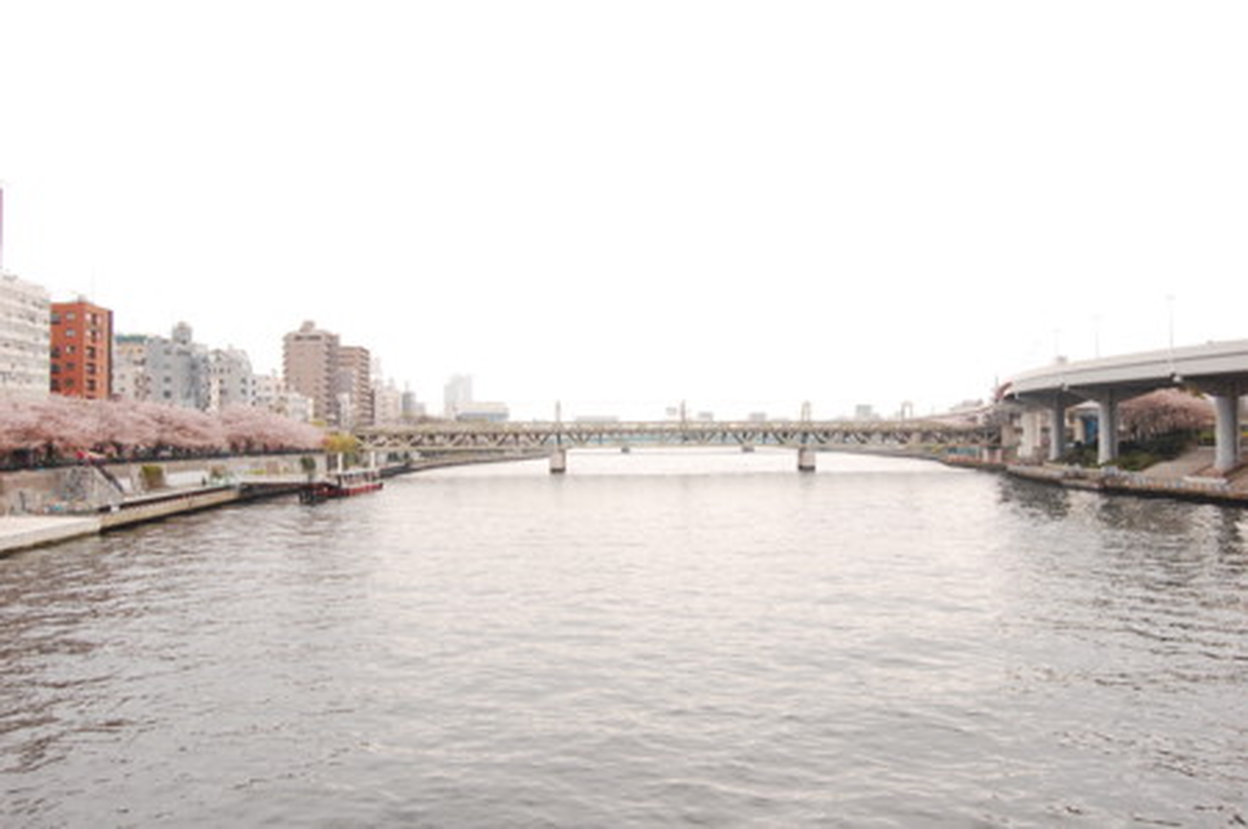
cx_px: 624
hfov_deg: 62.0
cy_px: 414
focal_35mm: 30
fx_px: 1039
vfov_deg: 43.5
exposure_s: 1/200
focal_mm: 20
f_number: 7.1
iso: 200
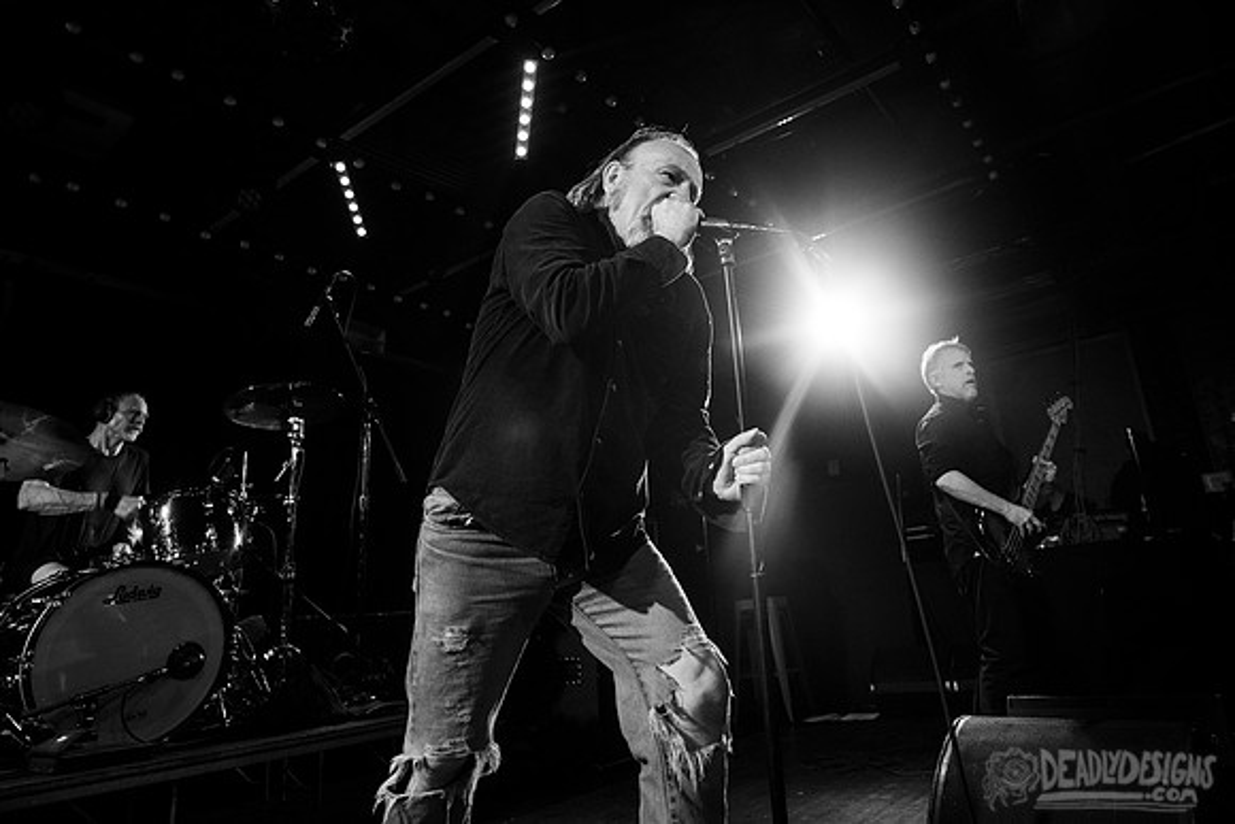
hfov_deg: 76.0
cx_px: 675
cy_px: 377
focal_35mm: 23
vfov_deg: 55.2
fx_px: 788
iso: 2500
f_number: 3.2
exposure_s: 1/125
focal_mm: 21
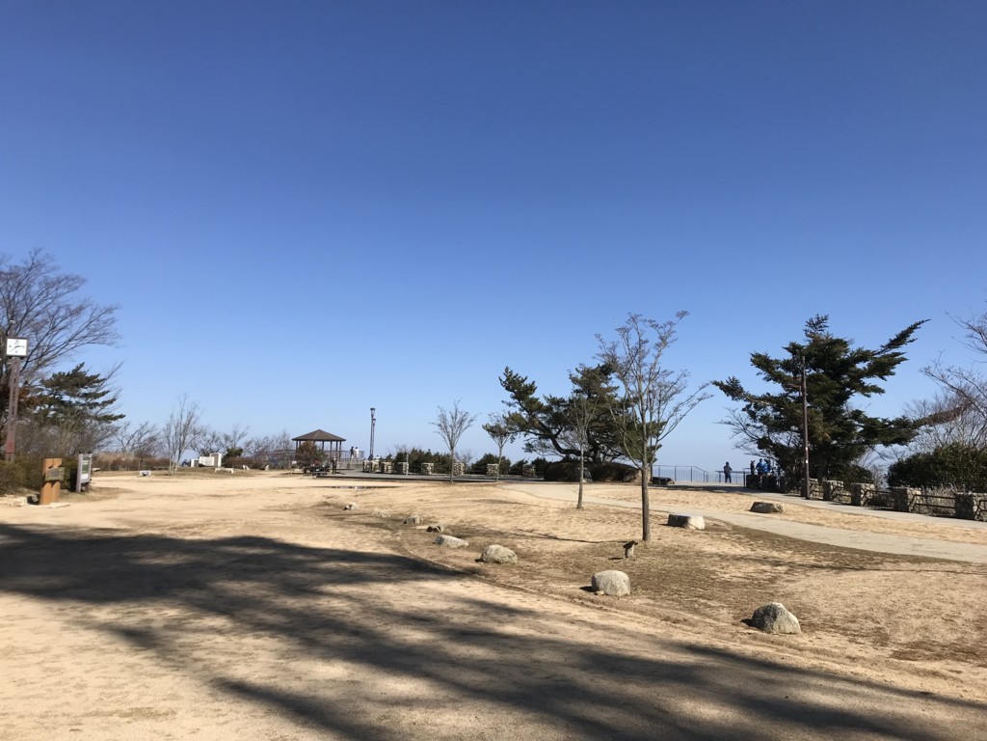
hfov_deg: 63.4
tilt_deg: +7.8
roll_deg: -1.2
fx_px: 798
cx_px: 494
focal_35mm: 28
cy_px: 370
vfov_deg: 49.7
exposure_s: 1/3195
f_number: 1.8
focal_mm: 3.99
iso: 20
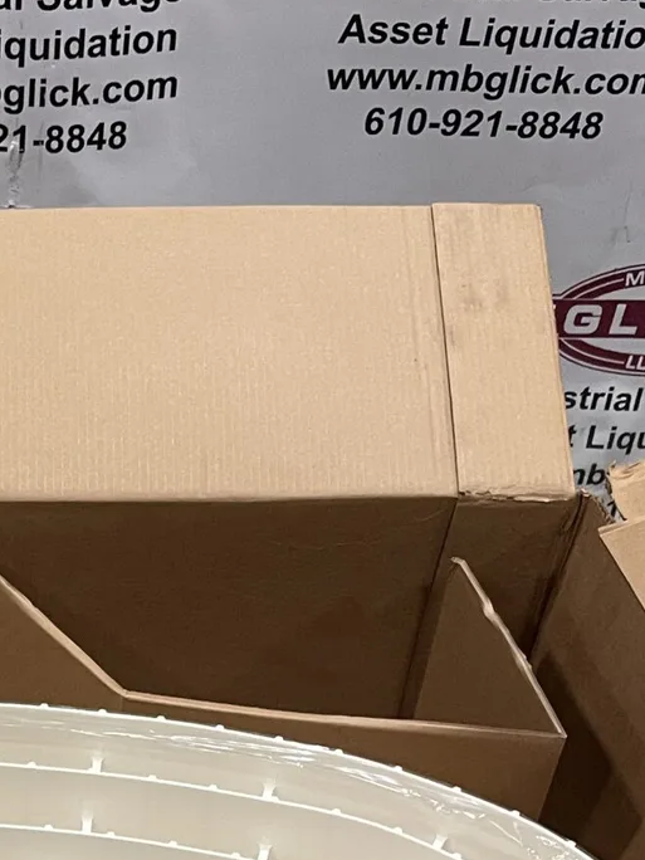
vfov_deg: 23.9
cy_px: 969
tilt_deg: -47.4
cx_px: -103
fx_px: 1888
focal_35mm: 76
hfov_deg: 18.5
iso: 125
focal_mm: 4.2
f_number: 1.6
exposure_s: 1/60
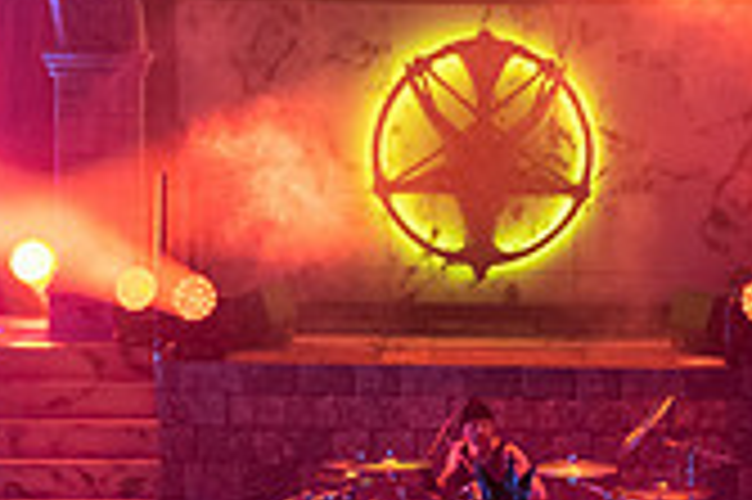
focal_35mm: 141
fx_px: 2942
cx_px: 482
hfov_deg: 14.5
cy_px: 300
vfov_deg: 9.7
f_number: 3.2
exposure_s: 1/500
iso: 2000
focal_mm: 38
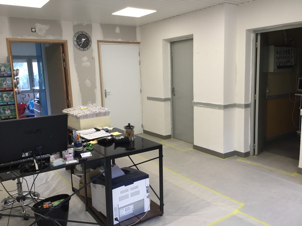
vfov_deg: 45.4
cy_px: 113
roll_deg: -0.1
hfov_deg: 58.4
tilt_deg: -9.6
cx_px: 151
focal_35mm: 31
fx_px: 270
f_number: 2.4
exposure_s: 1/33
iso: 32
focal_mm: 3.3
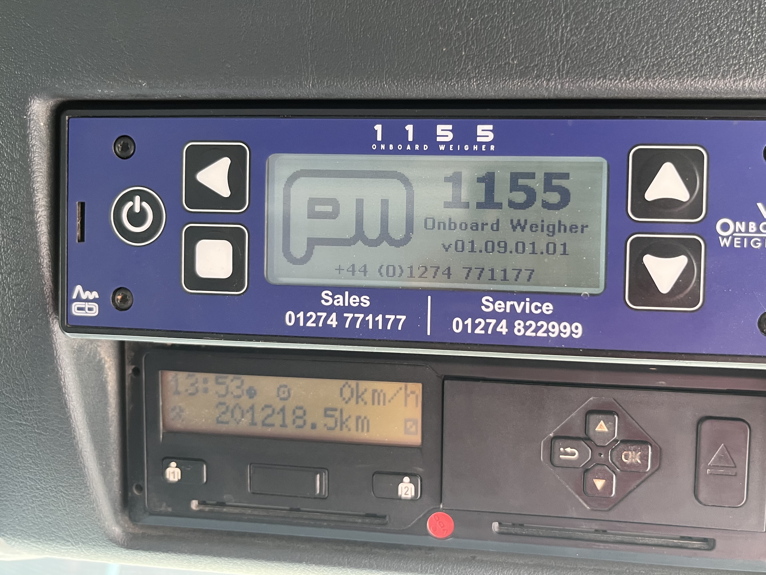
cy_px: 231
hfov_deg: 56.7
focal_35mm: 32
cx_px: 423
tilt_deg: +22.4
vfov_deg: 43.9
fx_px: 708
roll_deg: -4.3
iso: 125
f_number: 1.6
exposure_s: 1/98
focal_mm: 5.1
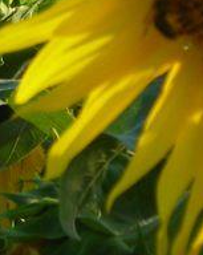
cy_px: -126
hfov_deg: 7.8
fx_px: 1491
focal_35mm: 198
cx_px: -3
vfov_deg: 9.5
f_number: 3.2
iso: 50
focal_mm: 6.3
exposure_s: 1/282
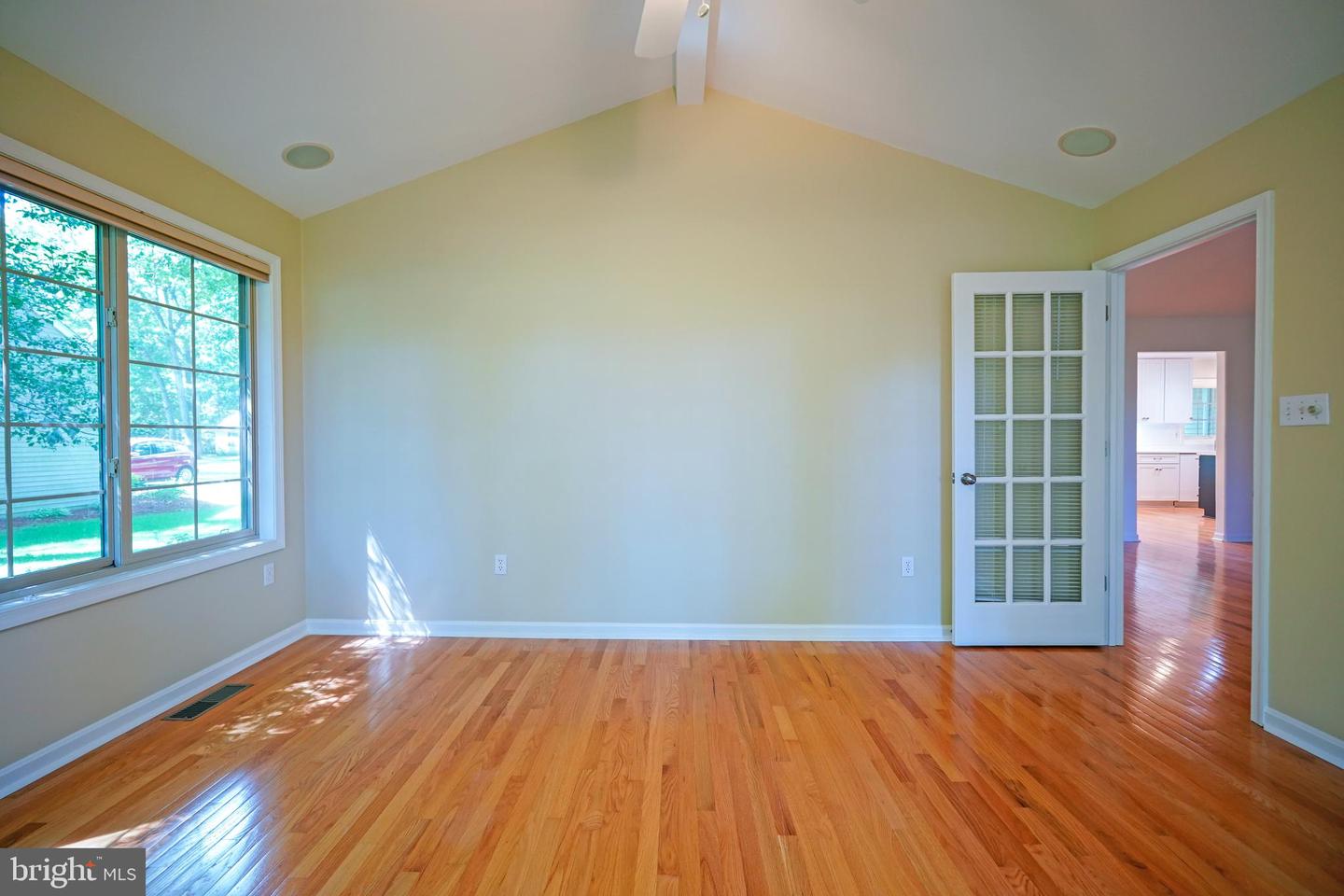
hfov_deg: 100.4
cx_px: 672
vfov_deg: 77.3
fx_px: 560
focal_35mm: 15
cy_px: 448
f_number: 2.8
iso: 400
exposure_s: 1/30
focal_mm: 10
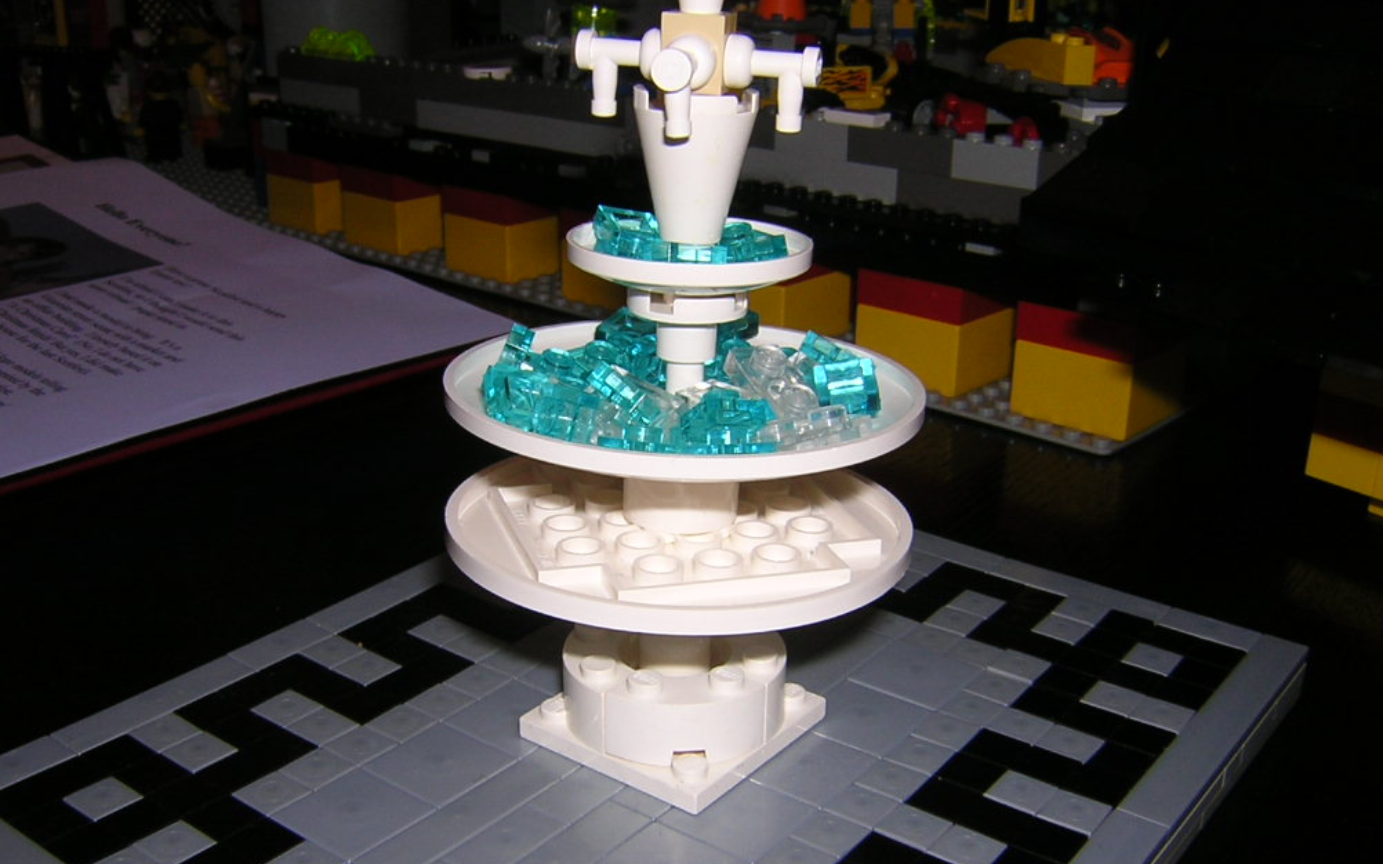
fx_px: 1470
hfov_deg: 50.4
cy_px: 483
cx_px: 696
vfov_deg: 32.7
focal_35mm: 39
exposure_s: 1/60.1
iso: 100
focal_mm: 4.7
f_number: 5.2
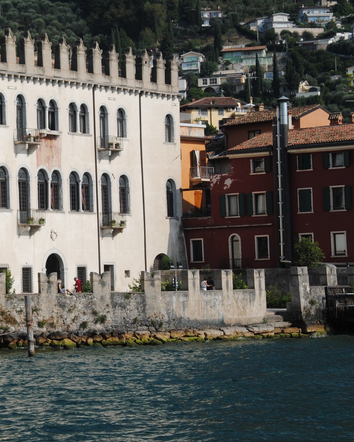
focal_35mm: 134
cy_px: 194
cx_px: -37
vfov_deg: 14.4
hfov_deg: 11.4
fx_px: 1754
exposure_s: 1/250
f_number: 8
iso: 100
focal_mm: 50
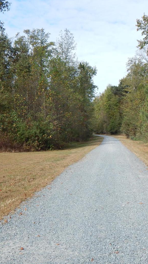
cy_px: 130
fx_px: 328
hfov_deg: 25.4
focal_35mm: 47
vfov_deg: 43.7
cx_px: 92
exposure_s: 1/800
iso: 125
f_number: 3.2
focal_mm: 5.6
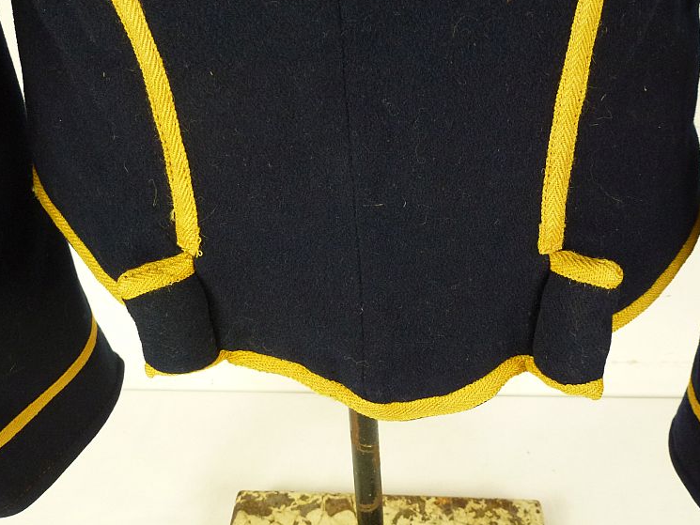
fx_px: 890
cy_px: 245
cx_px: 356
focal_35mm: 44
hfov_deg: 42.9
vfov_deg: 32.9
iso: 400
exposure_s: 1/80
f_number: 3.9
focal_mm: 7.4
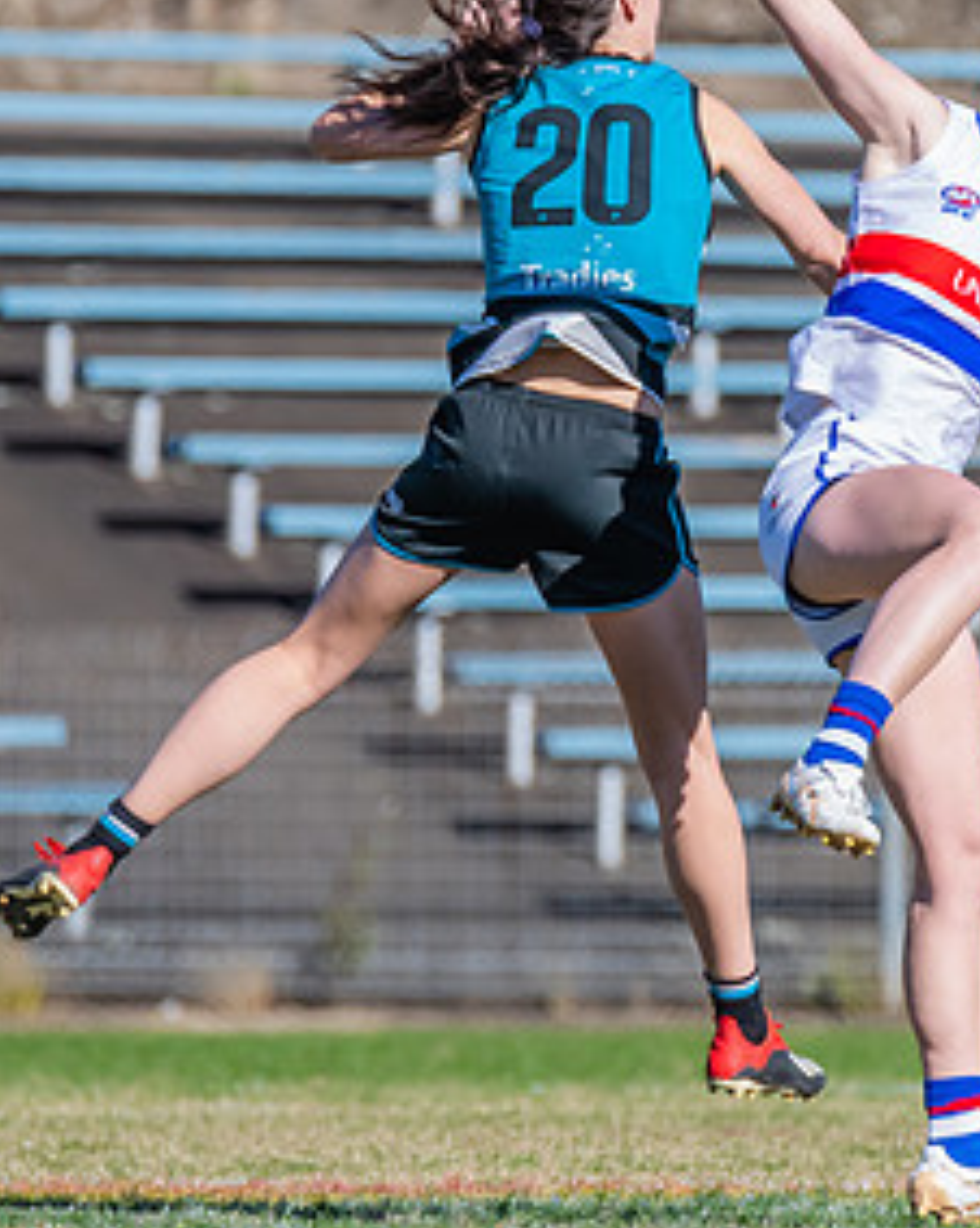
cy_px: 319
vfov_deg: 1.1
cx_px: 745
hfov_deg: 0.9
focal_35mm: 1753
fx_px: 63624
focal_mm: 600
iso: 800
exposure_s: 1/1600
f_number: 9
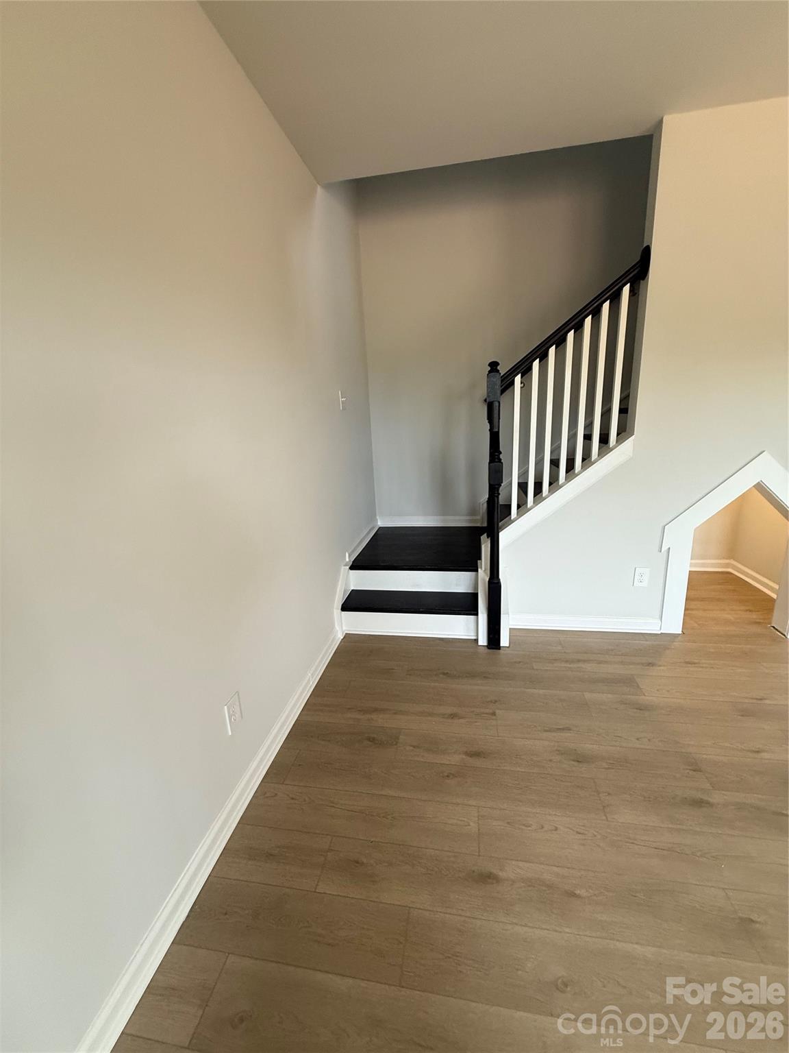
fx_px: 425
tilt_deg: -12.4
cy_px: 526
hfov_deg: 85.7
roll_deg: +1.0
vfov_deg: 102.1
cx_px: 394
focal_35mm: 14
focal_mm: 2.22
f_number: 2.2
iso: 200
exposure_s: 1/120
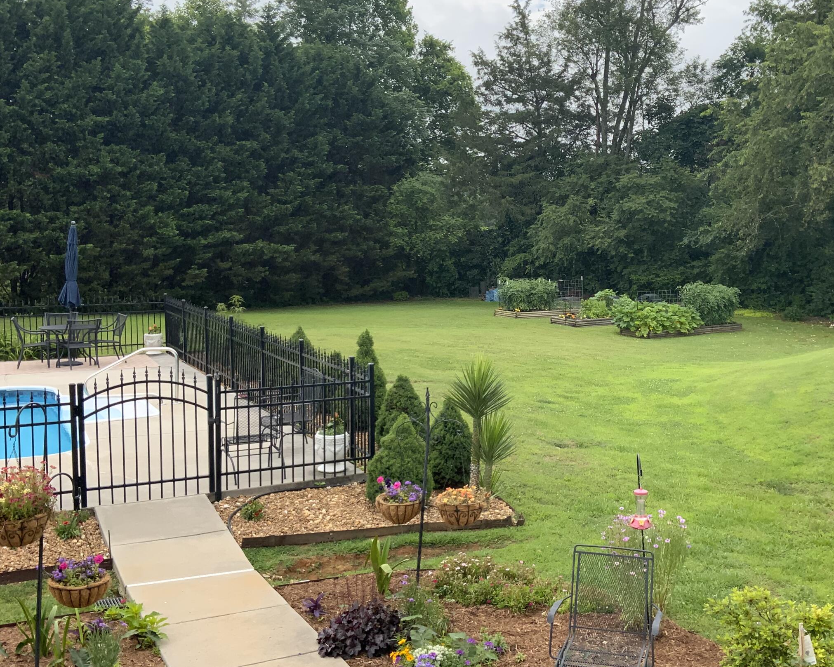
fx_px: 1037
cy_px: 315
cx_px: 507
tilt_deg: -4.8
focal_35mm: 42
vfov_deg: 35.7
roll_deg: -1.2
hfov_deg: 43.6
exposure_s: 1/869
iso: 16
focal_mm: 3
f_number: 1.8
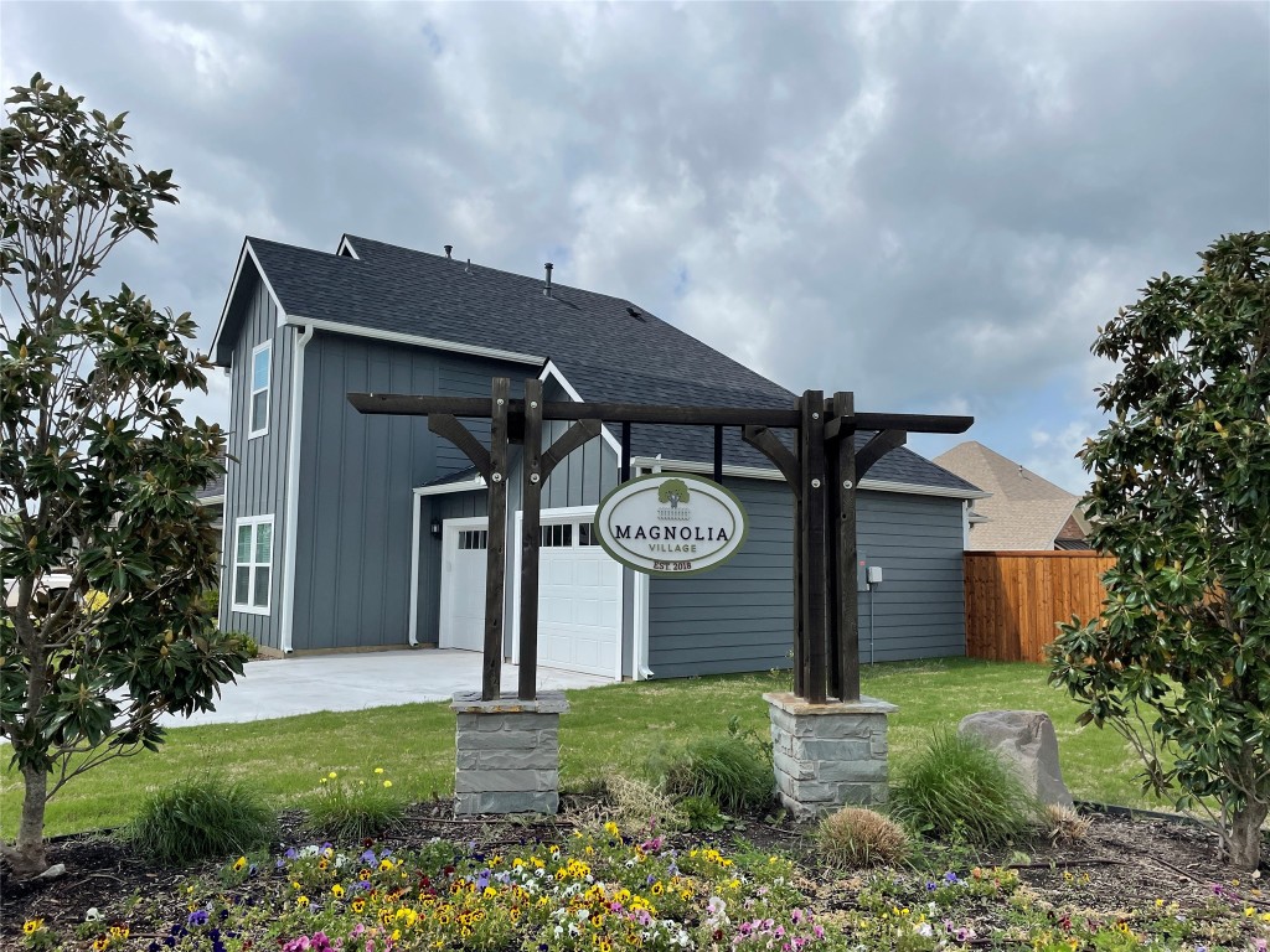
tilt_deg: +5.6
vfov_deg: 53.1
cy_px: 476
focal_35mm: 26
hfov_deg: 67.3
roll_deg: -0.4
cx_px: 635
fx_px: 954
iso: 32
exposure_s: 1/5556
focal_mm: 4.2
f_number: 1.6
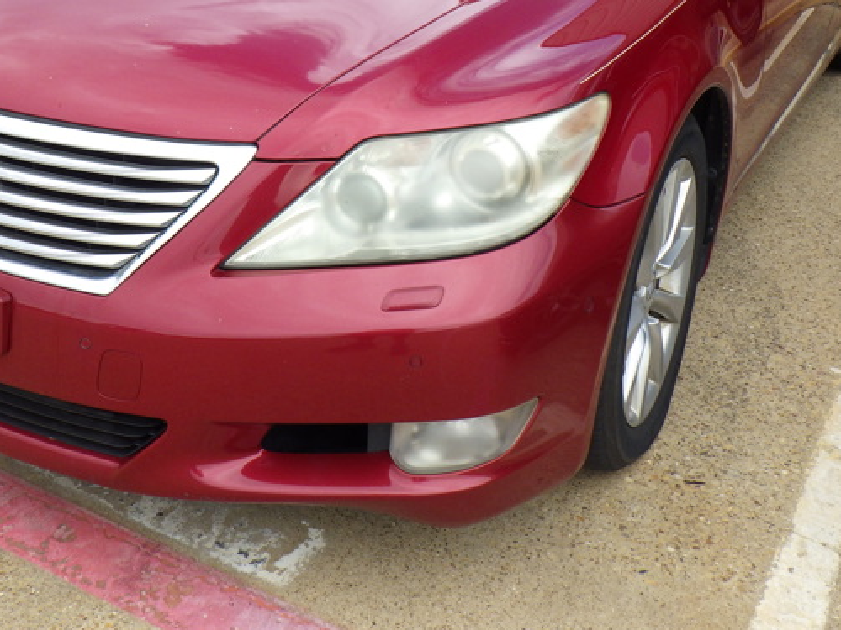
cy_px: 81
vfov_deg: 28.7
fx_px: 1190
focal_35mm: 49
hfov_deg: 38.7
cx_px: 317
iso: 125
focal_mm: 5
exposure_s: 1/320
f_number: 4.2
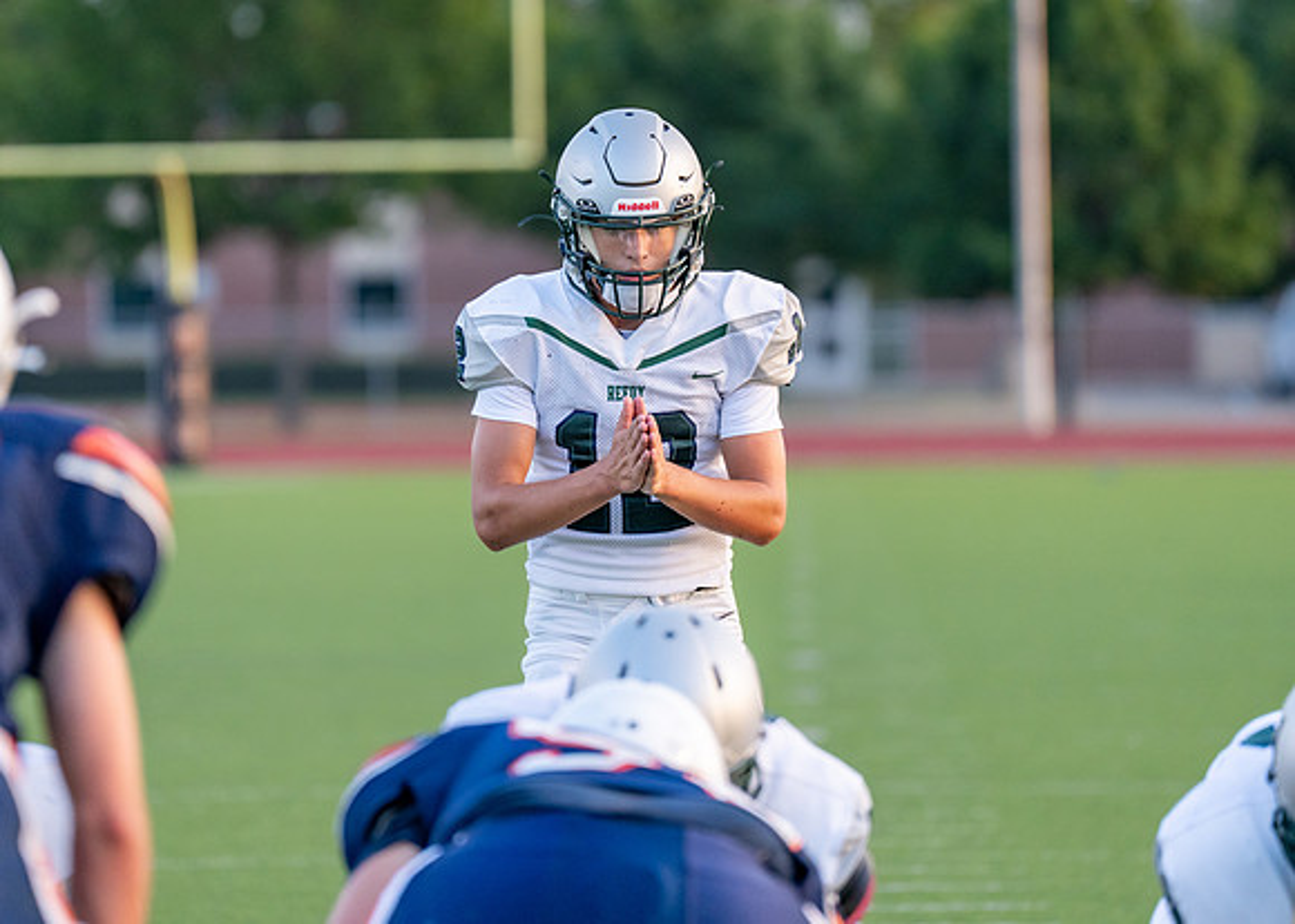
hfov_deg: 6.3
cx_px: 631
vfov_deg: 4.5
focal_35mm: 317
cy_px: 405
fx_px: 11674
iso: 640
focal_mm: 200
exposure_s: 1/1000
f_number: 2.8
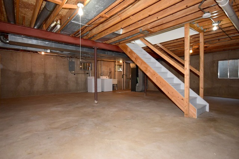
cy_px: 80
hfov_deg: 85.4
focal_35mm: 20
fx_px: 129
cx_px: 120
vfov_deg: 63.2
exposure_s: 1/60
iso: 1600
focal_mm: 13
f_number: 4.5
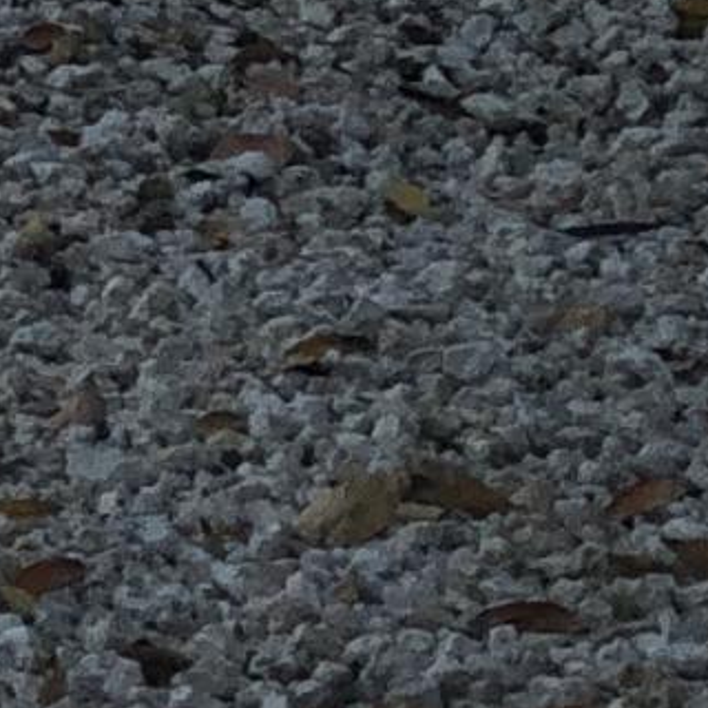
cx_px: -2259
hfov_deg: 3.5
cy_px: -1173
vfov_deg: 3.6
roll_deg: -1.2
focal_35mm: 473
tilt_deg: -6.2
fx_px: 10945
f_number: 2.8
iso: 20
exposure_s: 1/527
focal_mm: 6.6
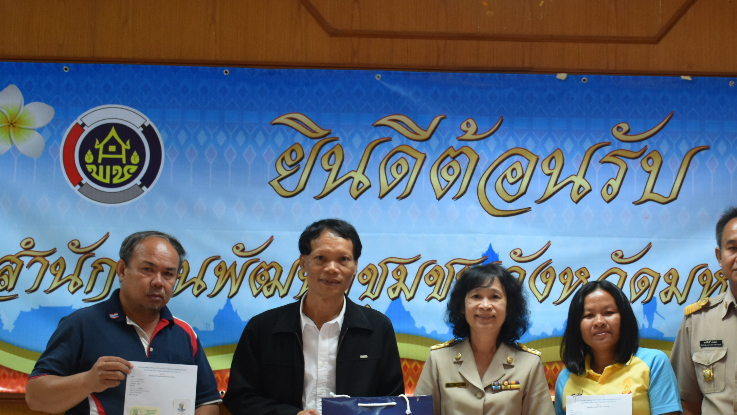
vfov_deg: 16.9
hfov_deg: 29.4
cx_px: 533
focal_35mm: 71
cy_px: 310
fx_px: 1388
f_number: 4
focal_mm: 30
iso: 800
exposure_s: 1/60
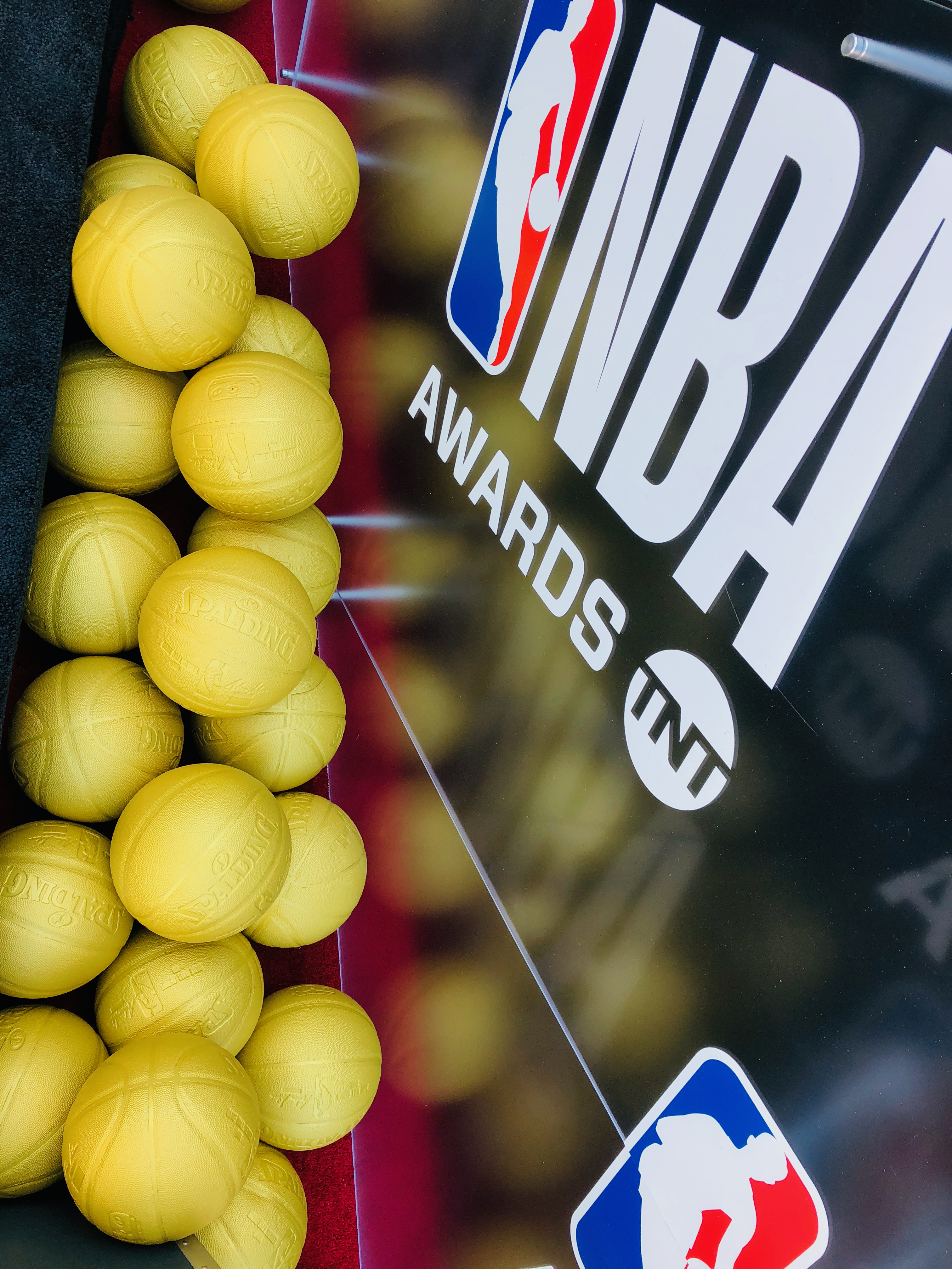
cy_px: 634
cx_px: 476
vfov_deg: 63.4
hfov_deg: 49.7
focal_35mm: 28
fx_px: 1027
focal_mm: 4
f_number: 1.8
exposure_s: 1/120
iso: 25
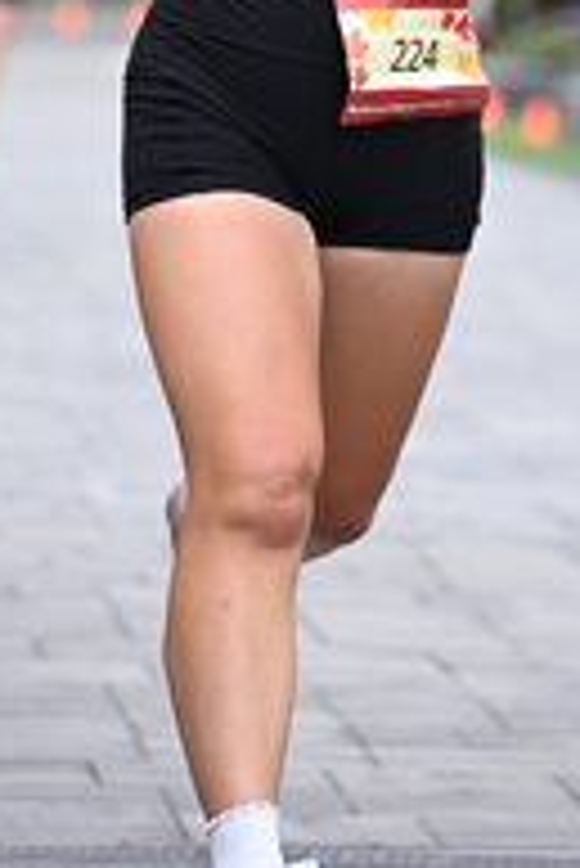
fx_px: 8587
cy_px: -229
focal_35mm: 356
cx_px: 371
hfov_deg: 3.9
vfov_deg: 5.8
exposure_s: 1/2000
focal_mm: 125
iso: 640
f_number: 2.8
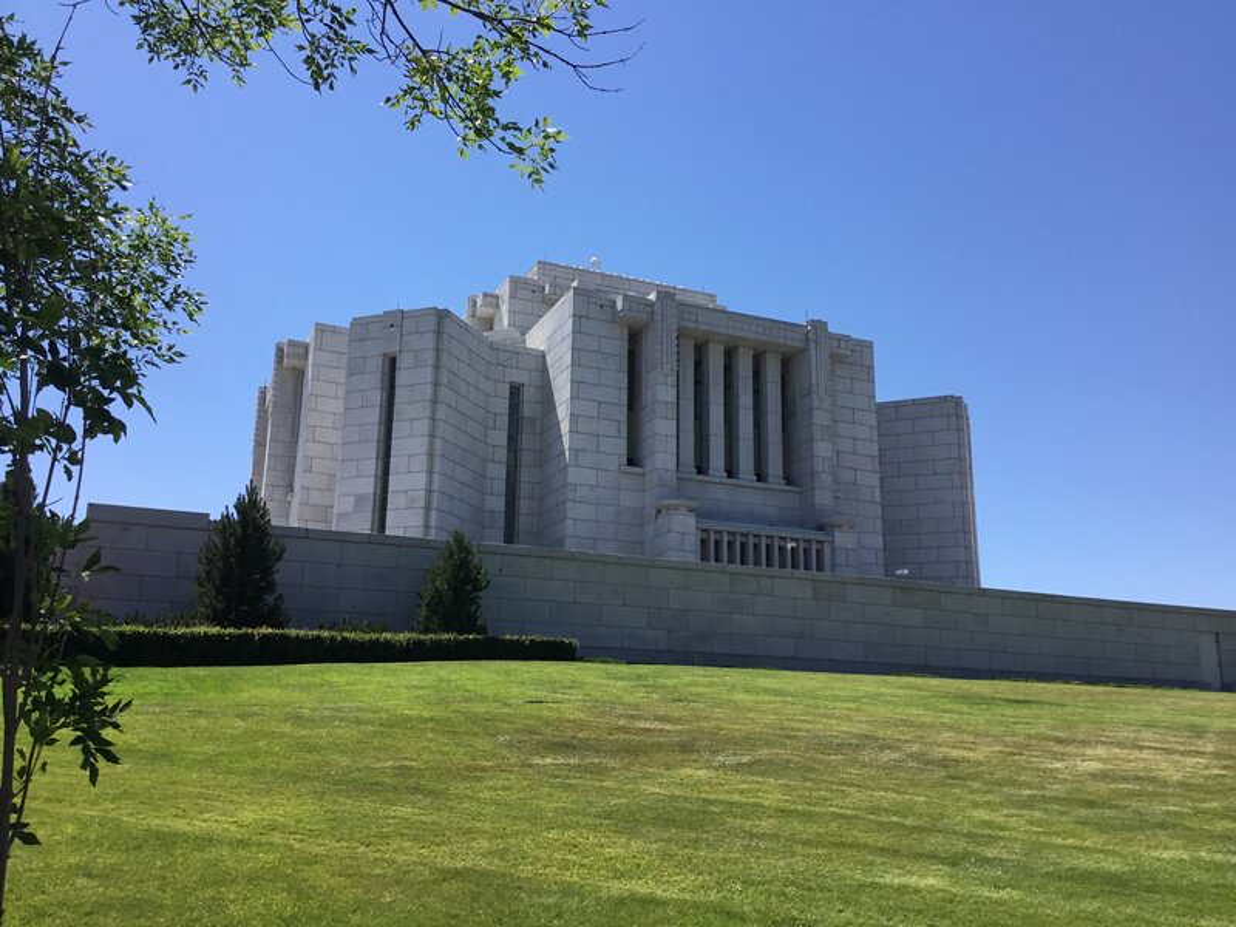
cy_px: 464
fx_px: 1107
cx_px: 618
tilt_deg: +10.8
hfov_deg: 58.4
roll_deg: -0.7
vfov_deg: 45.4
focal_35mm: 31
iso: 25
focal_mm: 3.3
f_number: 2.4
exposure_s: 1/1031
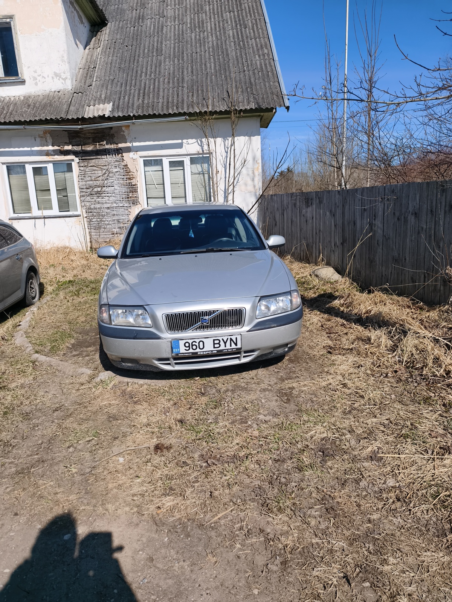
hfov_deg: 58.9
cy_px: 301
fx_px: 400
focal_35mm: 23
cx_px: 226
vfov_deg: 73.9
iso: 50
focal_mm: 6.45
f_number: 1.62
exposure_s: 1/5580
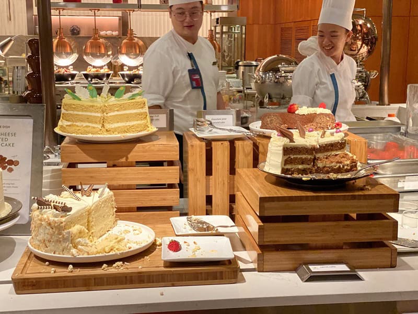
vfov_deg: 28.0
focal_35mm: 52
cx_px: 209
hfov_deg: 36.8
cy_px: 157
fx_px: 628
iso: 125
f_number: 2
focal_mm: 6
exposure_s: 1/33
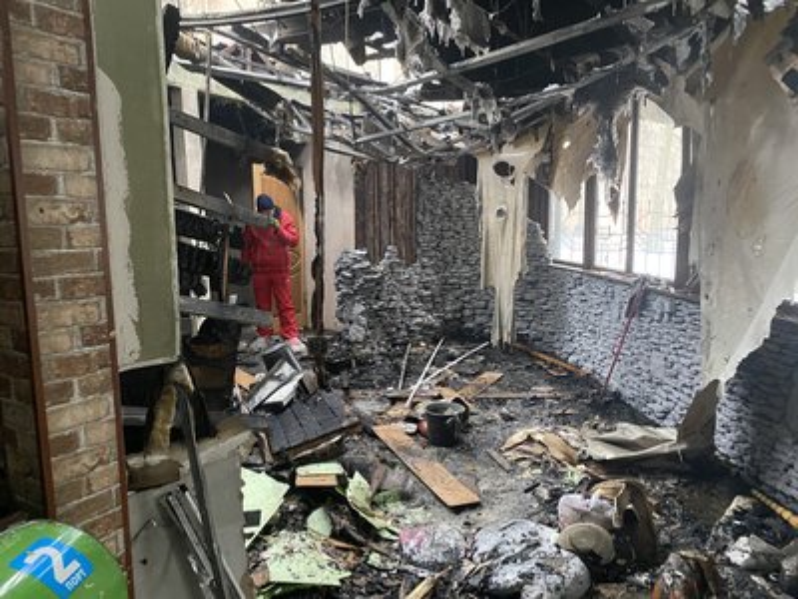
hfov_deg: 67.3
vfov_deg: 53.1
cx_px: 399
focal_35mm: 26
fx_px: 599
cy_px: 300
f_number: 1.8
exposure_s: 1/40
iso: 500
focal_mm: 4.25
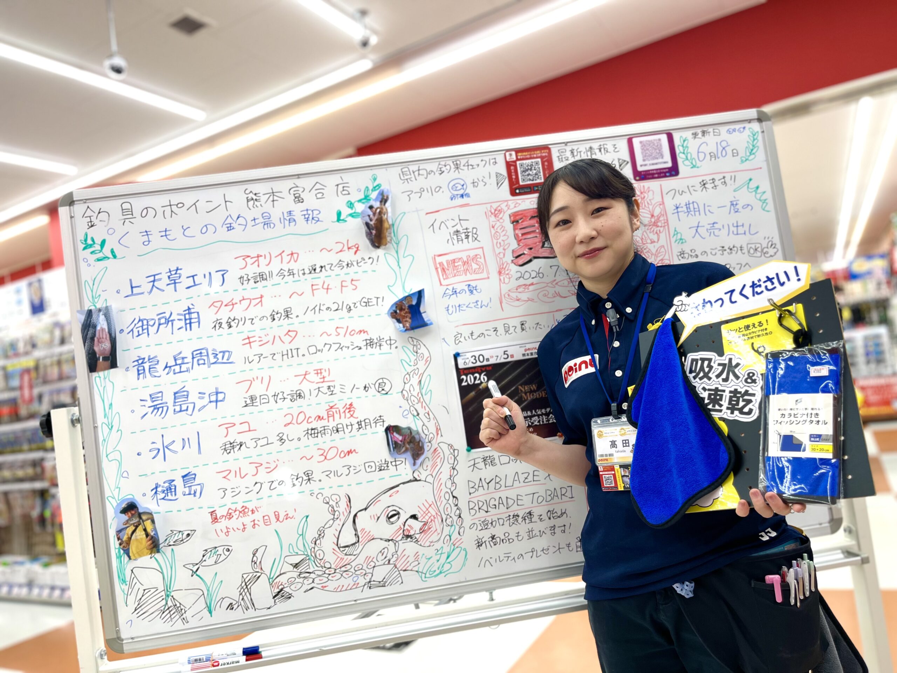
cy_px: 336
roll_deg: +8.0
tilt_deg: +2.7
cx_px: 448
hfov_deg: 67.3
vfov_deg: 53.1
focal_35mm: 26
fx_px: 674
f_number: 1.6
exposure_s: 1/124
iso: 32
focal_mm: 5.1
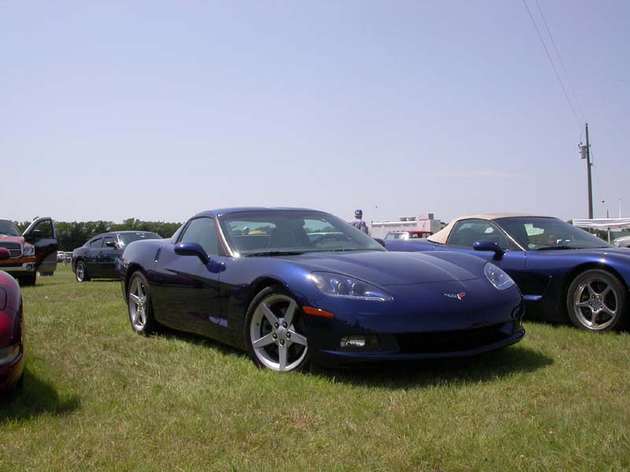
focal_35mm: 38
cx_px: 315
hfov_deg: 49.0
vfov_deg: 37.7
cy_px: 236
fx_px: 692
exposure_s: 1/372
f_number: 7.5
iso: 100
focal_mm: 7.85
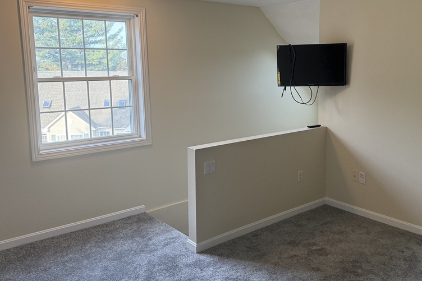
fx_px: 398
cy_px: 118
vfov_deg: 38.8
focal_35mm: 34
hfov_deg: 55.1
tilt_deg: -7.2
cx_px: 268
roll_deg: +0.1
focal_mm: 6.76
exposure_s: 1/120
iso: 320
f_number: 1.78
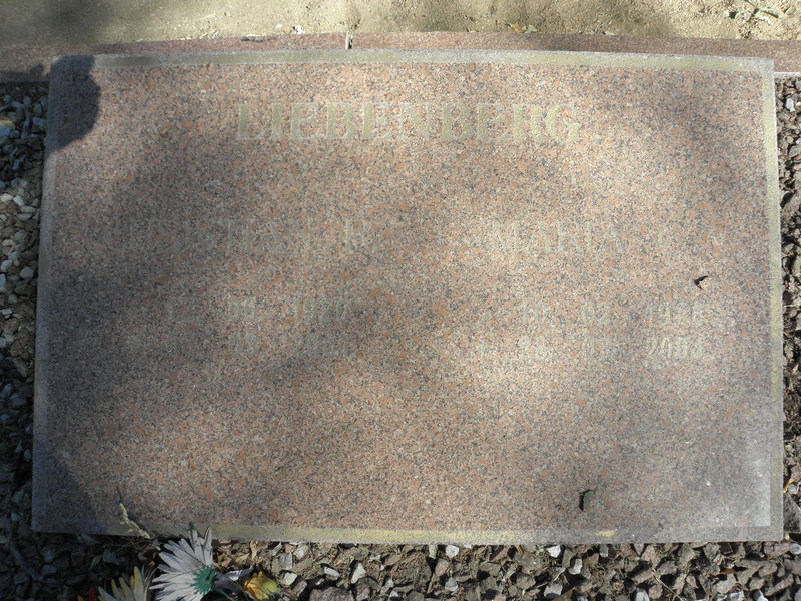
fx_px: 602
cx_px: 400
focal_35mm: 26
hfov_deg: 67.3
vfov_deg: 53.1
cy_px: 300
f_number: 5.6
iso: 64
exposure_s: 1/160
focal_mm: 4.6
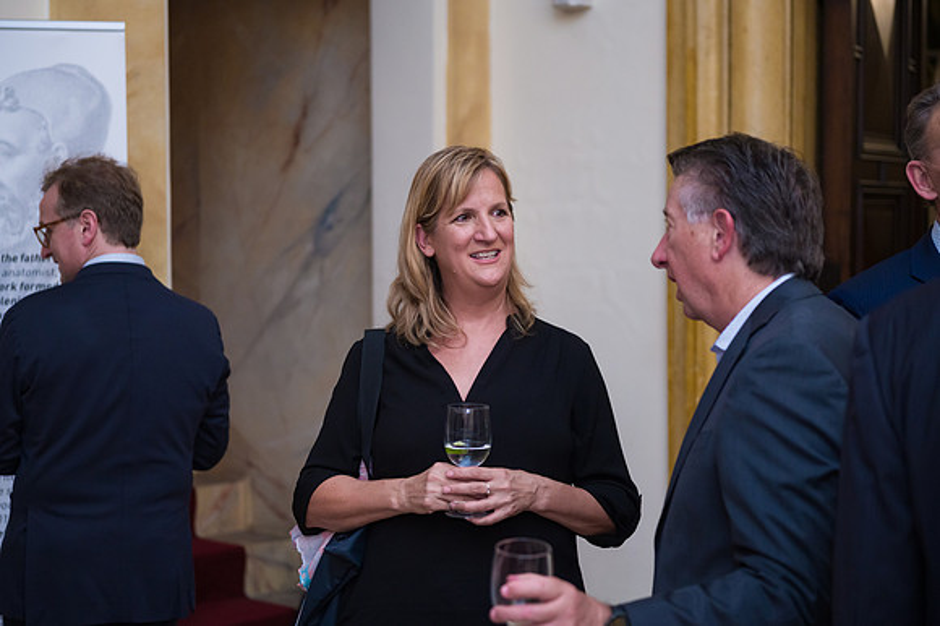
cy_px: 313
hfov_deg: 28.7
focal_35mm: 70
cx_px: 471
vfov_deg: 19.3
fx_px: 1837
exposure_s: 1/200
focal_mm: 70
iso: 1600
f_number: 3.2
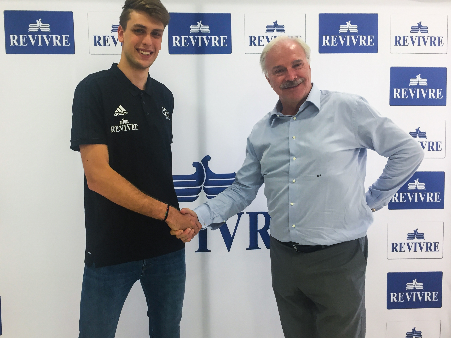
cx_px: 190
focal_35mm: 34
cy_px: 165
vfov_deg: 41.8
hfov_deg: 53.7
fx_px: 443
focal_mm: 4.15
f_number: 2.2
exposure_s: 1/33
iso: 40
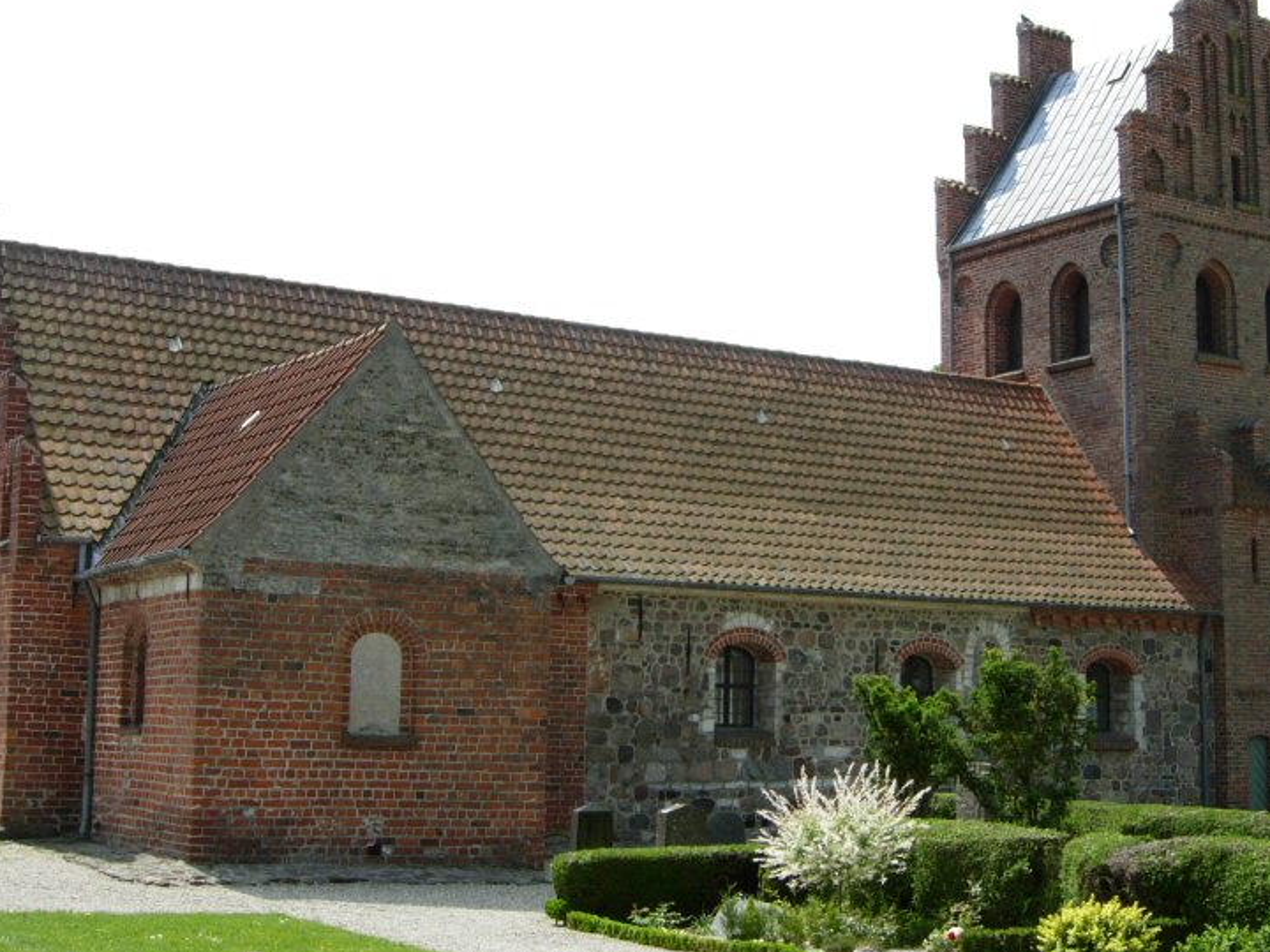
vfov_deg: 32.0
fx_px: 1651
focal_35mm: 45
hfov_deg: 42.1
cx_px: 649
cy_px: 361
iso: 50
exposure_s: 1/249
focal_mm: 7.5
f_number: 5.4
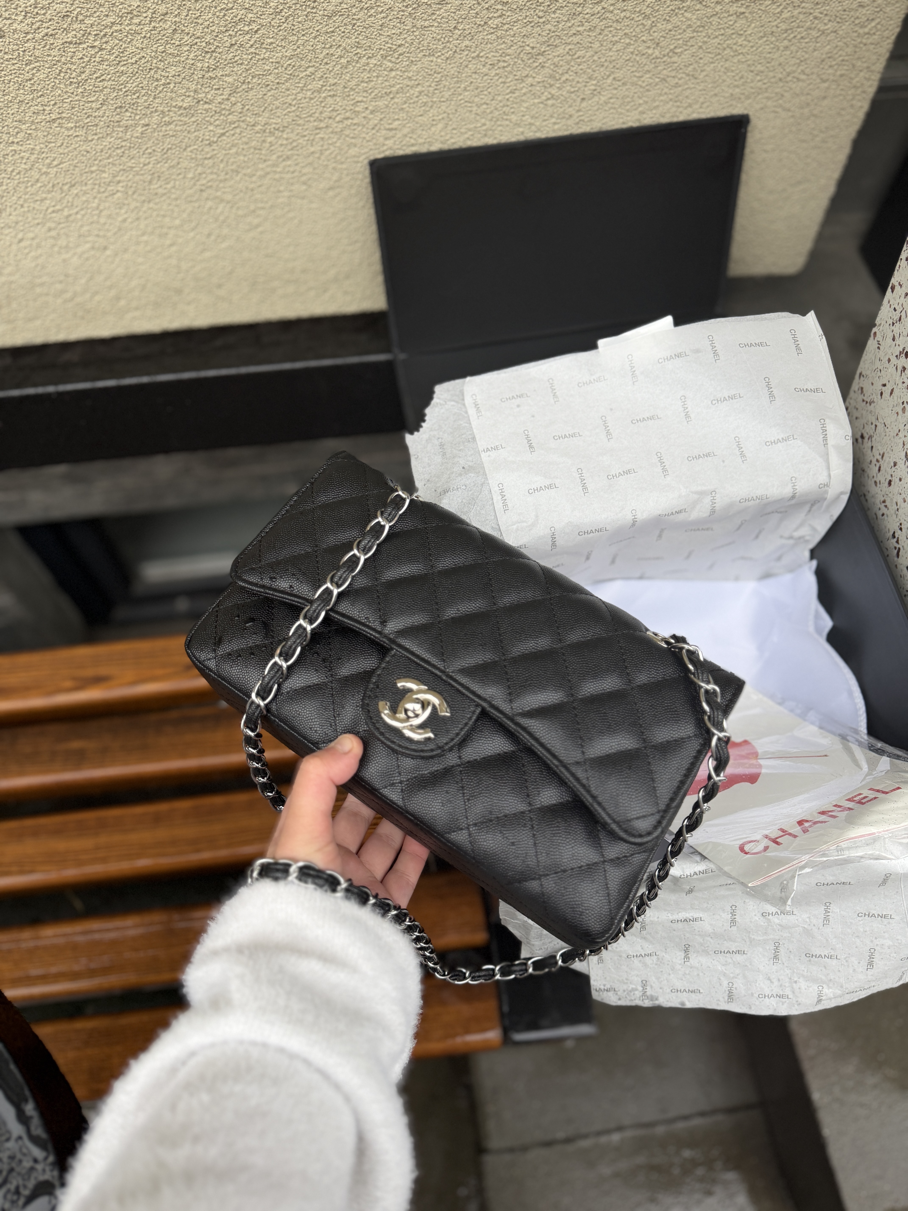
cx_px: 454
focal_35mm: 24
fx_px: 839
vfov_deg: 71.6
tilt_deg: -60.8
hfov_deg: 56.8
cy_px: 606
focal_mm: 6.76
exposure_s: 1/121
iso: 125
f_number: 1.78
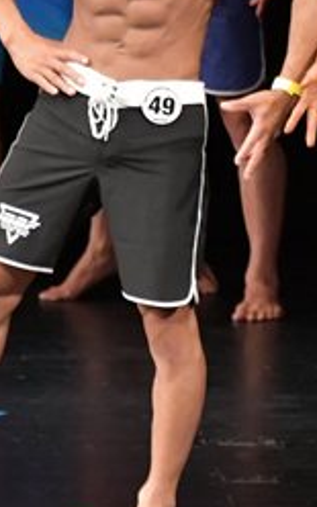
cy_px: 174
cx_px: 592
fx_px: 11888
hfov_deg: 1.5
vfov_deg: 2.4
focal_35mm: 860
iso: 6400
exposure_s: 1/400
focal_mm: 180
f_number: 5.6
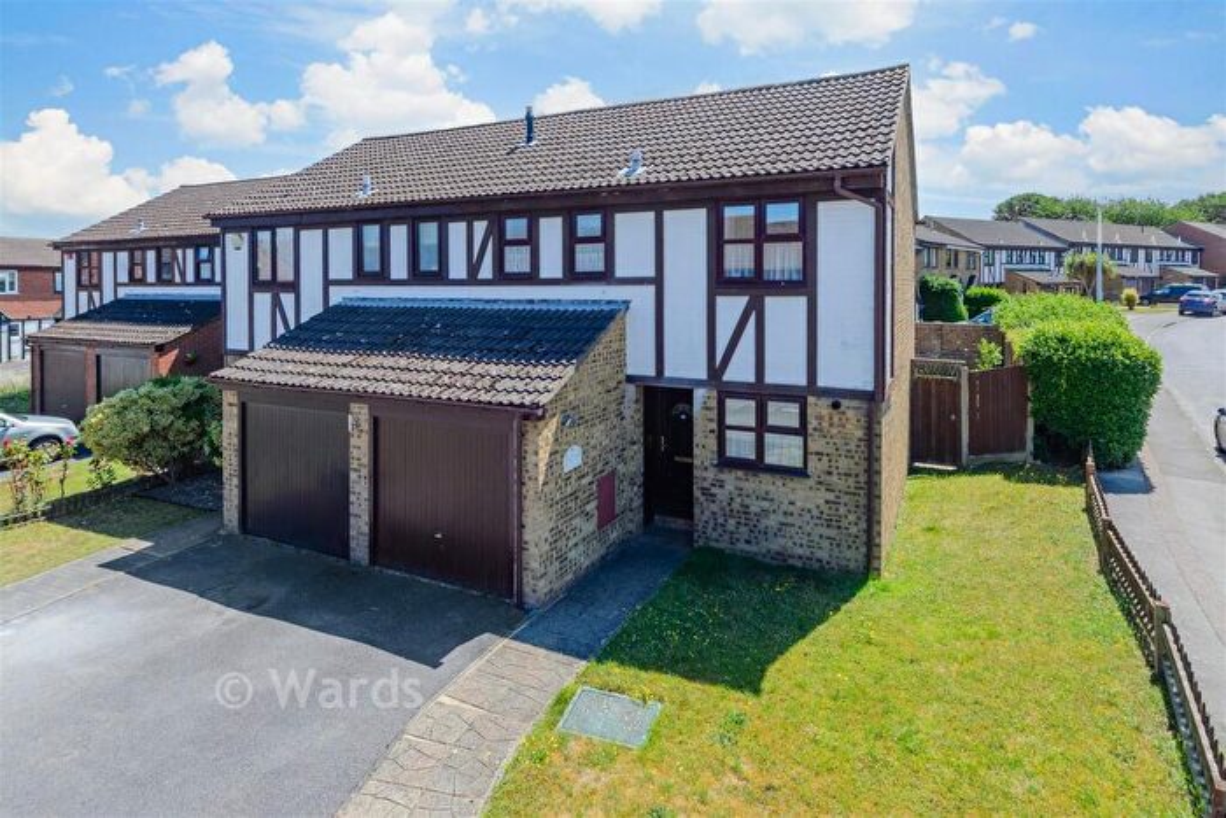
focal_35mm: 14
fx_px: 477
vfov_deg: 81.2
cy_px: 409
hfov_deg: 104.2
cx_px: 613
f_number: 8
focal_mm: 14
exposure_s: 1/250
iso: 100
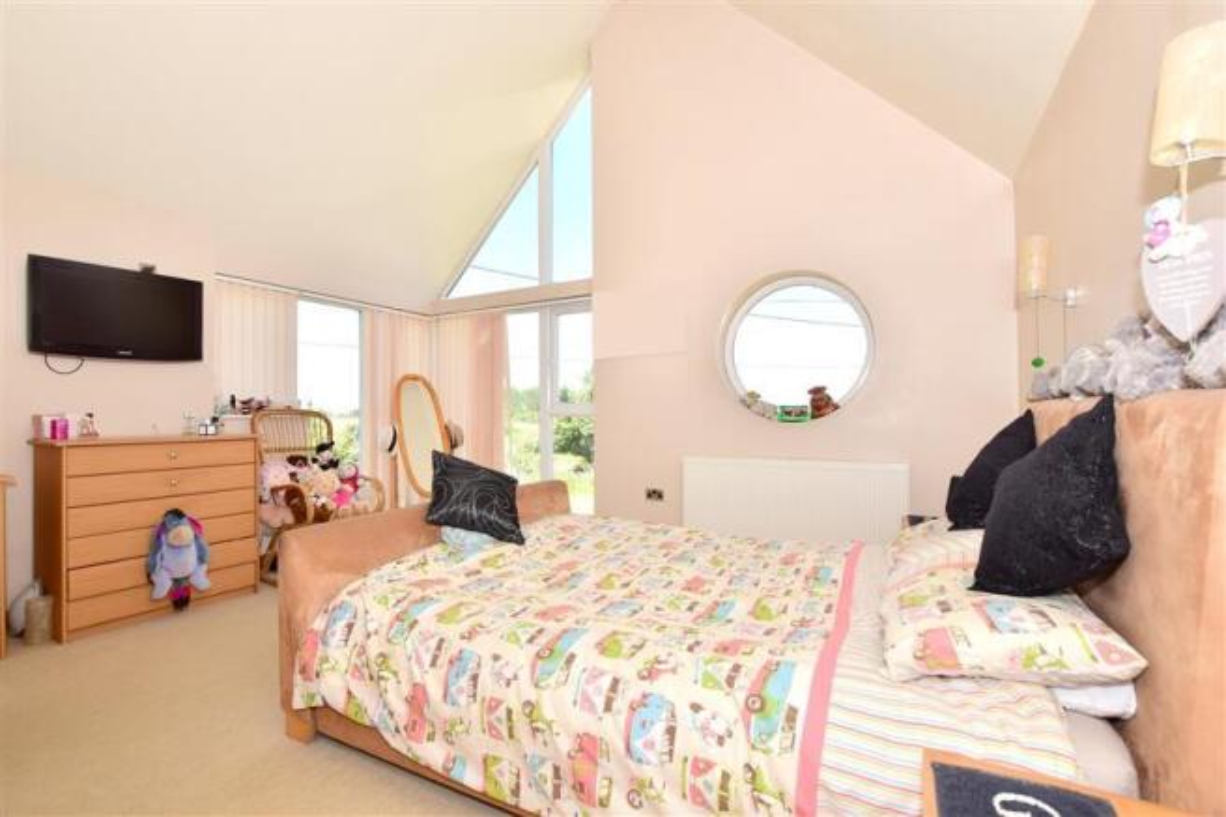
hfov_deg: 100.4
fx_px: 511
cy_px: 408
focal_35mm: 15
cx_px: 613
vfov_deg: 77.3
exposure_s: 1/200
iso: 200
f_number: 8
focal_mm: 10
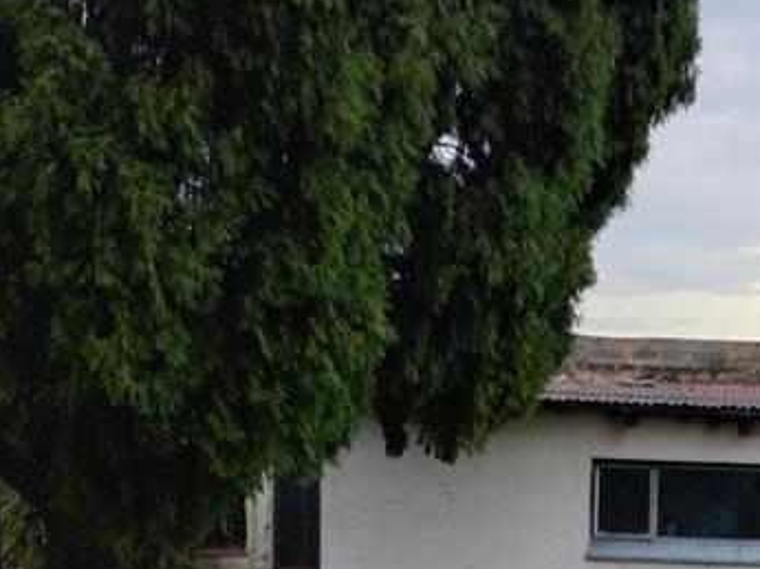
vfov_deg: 24.0
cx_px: 773
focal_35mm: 58
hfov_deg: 30.7
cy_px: 572
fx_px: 1272
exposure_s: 1/50
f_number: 1.8
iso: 140
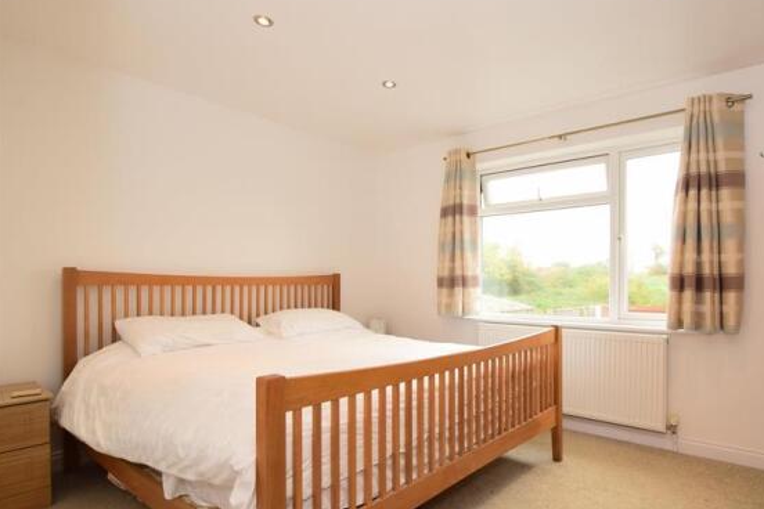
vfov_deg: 62.8
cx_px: 451
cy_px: 281
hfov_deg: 84.3
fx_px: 416
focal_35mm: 20
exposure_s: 1/60
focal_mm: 11
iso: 400
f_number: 8
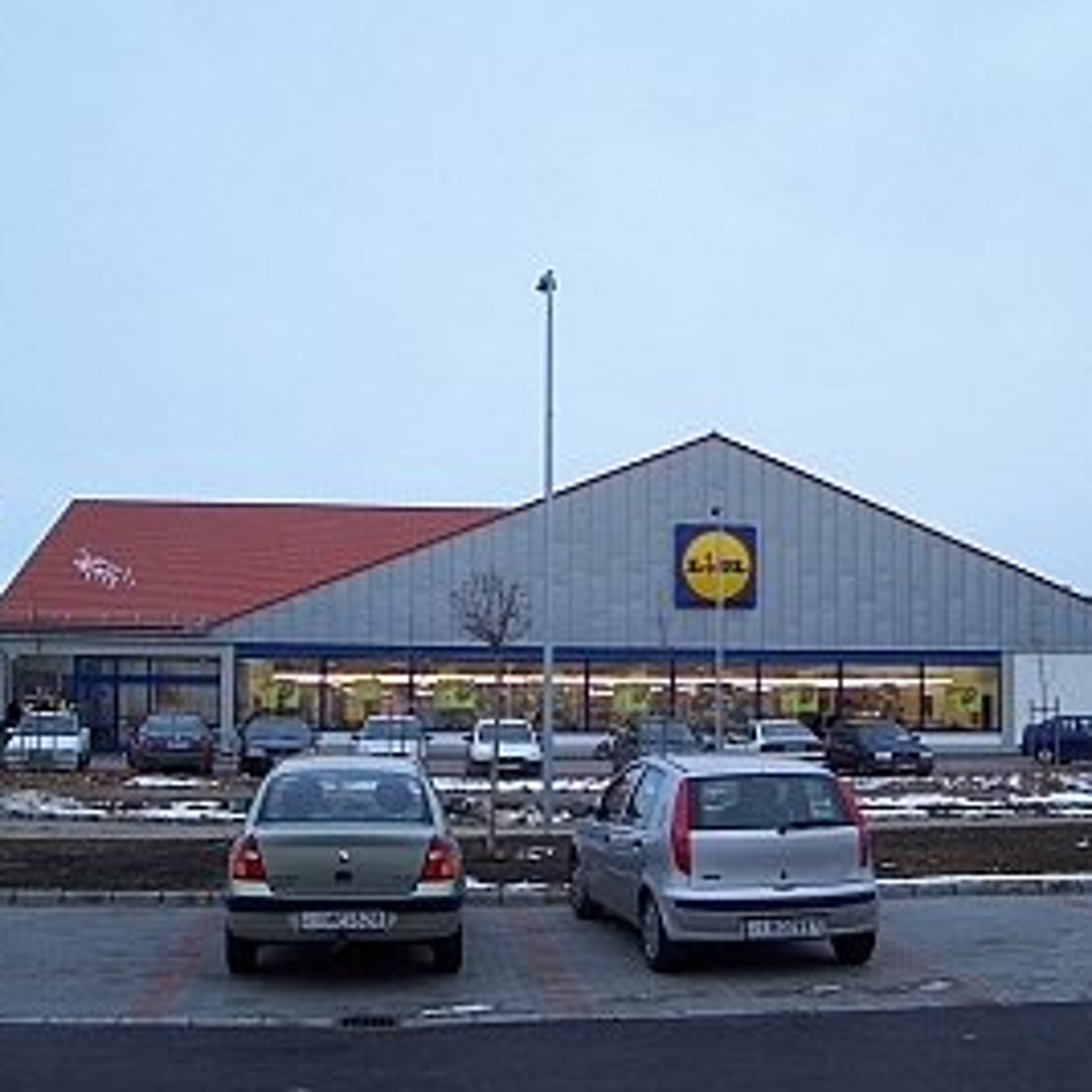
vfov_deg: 37.6
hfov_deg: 37.5
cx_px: 626
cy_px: 540
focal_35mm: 45
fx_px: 1606
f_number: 2.7
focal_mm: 5.6
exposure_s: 1/125
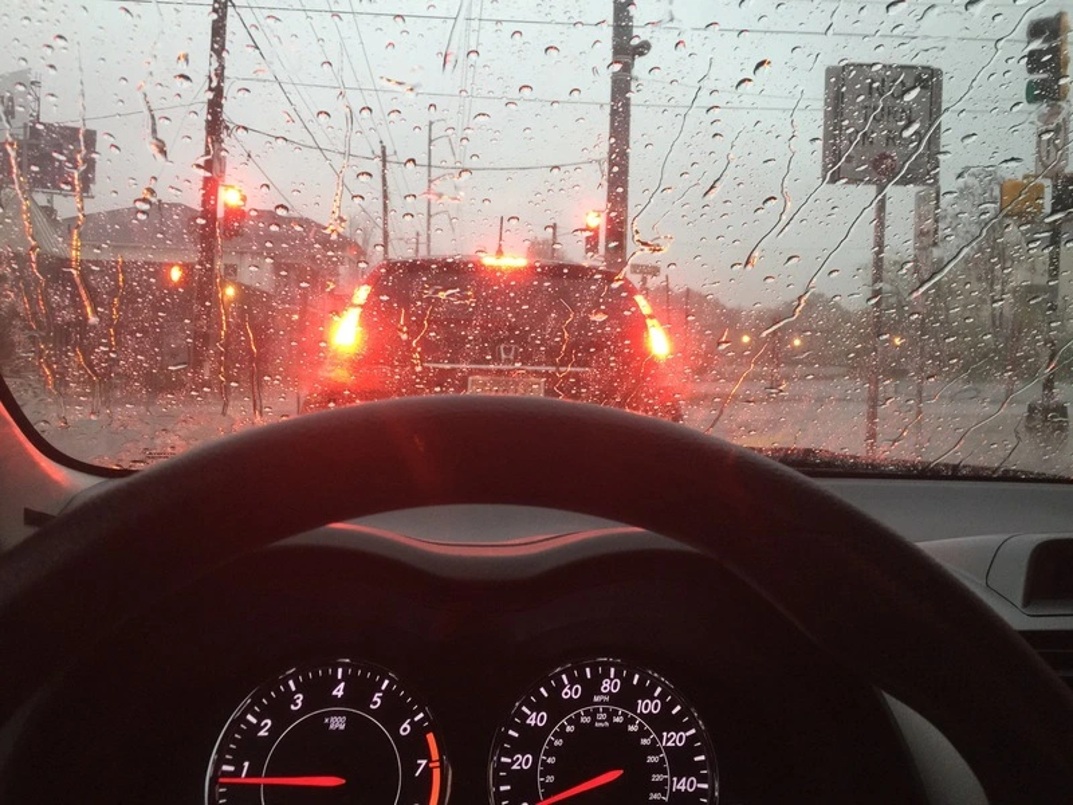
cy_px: 402
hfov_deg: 61.7
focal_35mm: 29
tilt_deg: -2.4
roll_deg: -2.1
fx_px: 899
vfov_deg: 48.2
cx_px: 536
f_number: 2.2
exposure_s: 1/15
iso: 64
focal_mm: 4.15
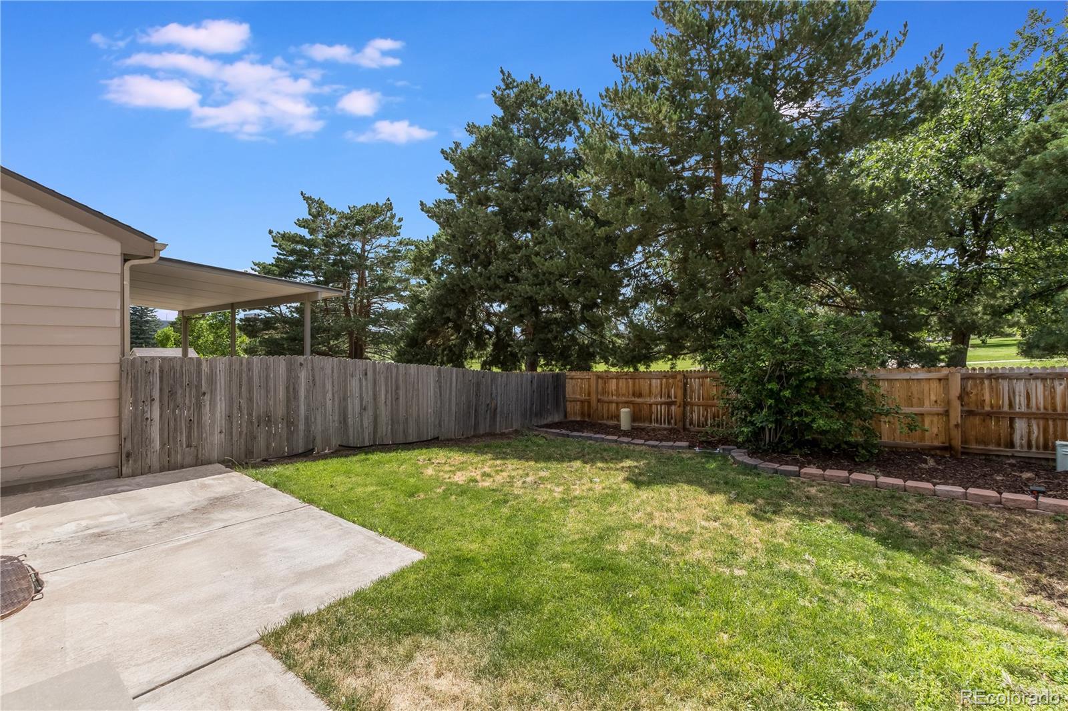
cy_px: 356
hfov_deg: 100.4
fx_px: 445
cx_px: 534
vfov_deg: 77.3
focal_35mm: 15
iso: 200
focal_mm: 10
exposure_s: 1/160
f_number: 10
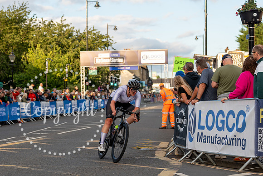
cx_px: 103
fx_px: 633
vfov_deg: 15.8
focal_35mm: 87
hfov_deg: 23.4
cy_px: 107
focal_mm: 70
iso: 320
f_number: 3.5
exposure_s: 1/800
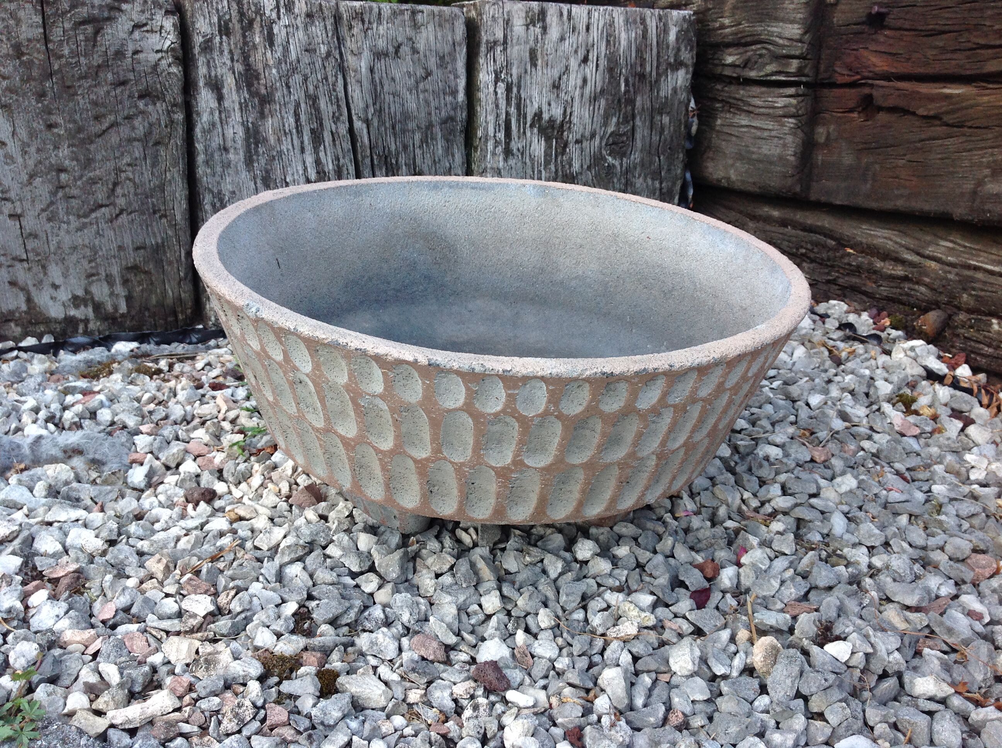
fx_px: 1012
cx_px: 501
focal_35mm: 35
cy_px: 374
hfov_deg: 52.7
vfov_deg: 40.6
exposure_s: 1/120
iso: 80
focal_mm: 4.28
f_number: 2.4
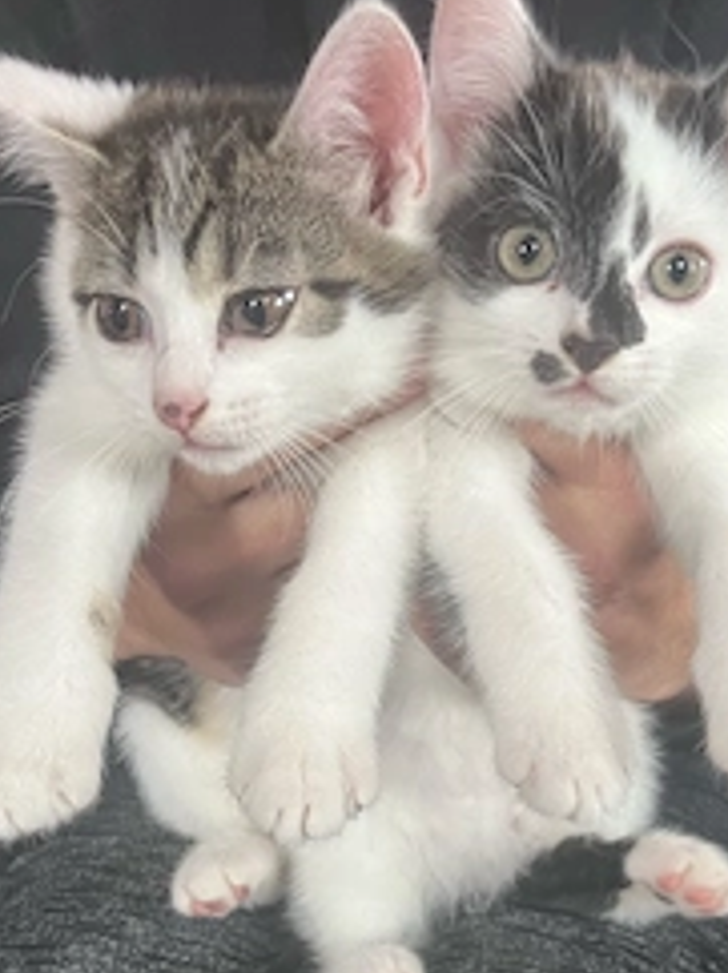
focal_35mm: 43
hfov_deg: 33.5
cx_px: 394
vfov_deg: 42.4
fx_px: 1208
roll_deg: -2.2
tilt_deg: -18.7
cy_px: 740
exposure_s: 1/60
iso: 250
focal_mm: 5.1
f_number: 1.6
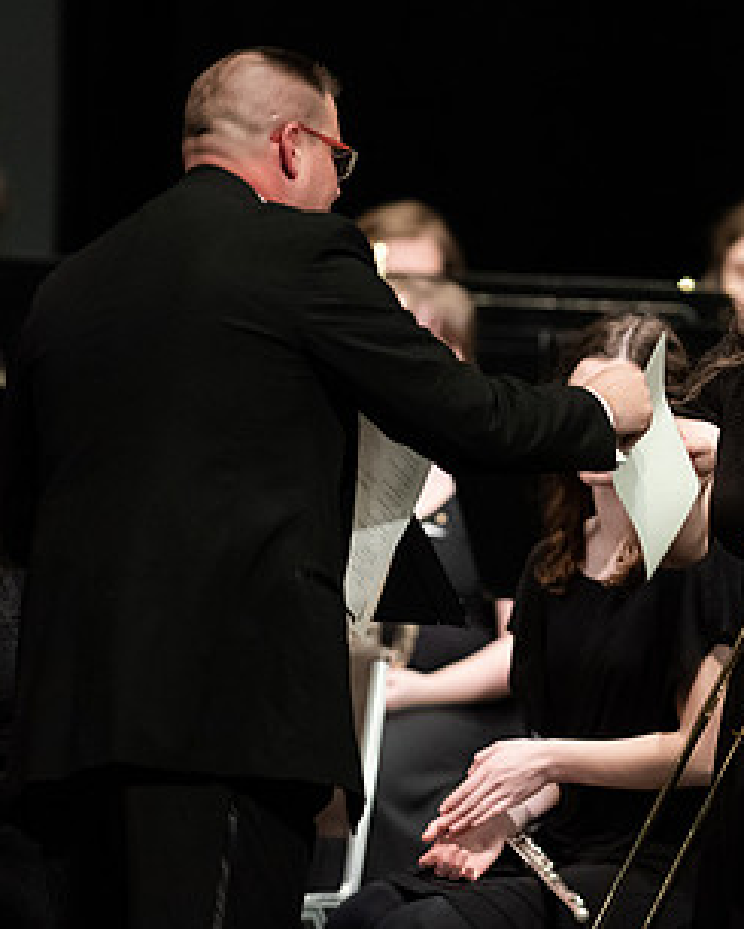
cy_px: 460
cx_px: 732
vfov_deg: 3.6
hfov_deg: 2.9
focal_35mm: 534
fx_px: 14691
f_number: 3.2
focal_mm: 300
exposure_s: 1/250
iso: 4000
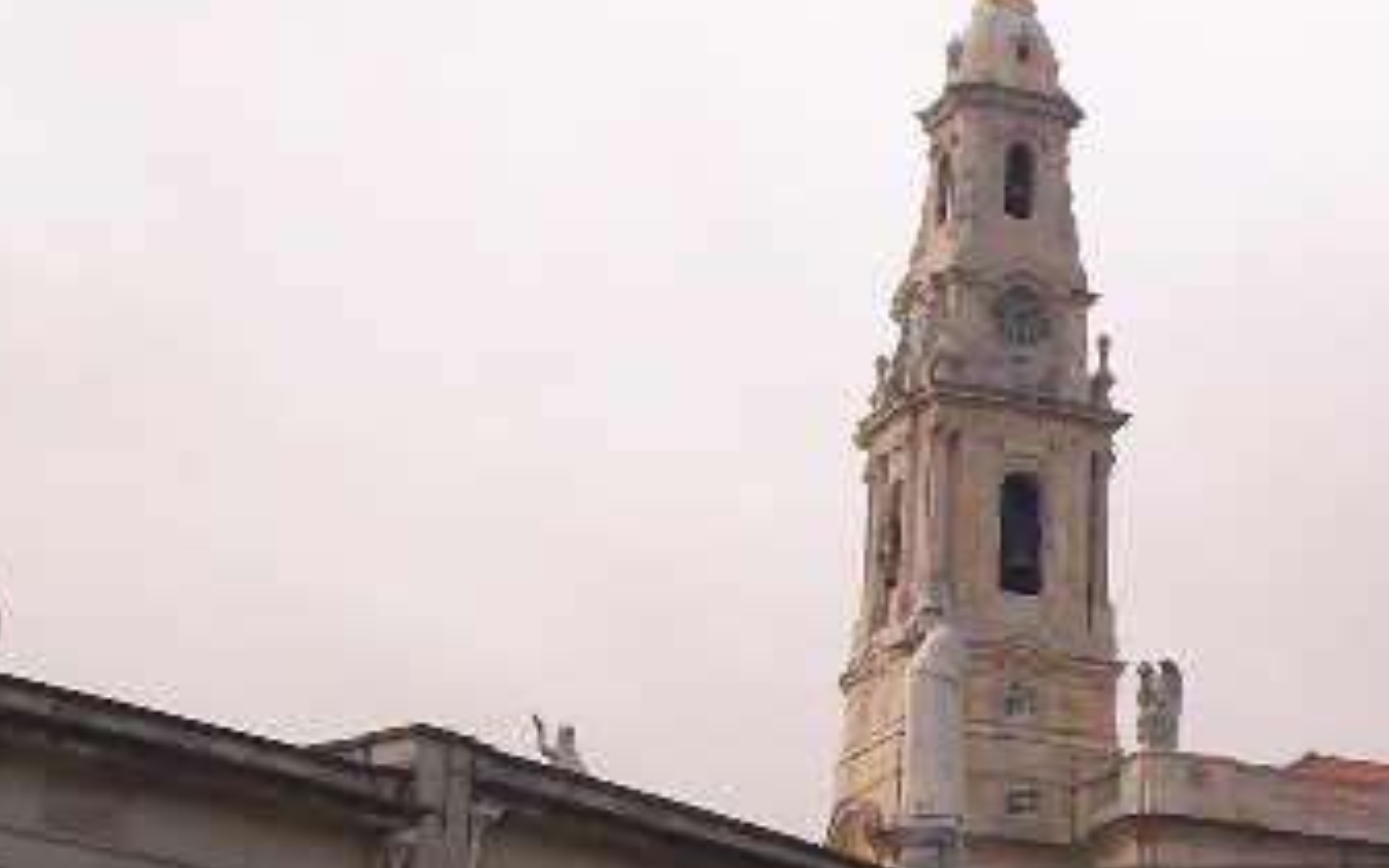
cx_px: 1534
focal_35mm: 96
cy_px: 765
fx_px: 3634
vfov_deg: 13.5
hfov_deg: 20.6
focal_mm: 8
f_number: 4.8
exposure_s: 1/350
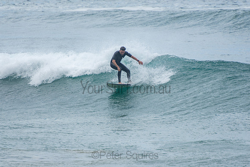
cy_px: 84
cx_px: 125
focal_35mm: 600
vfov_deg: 2.3
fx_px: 4167
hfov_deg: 3.4
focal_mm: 400
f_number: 5.6
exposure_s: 1/1250
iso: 220
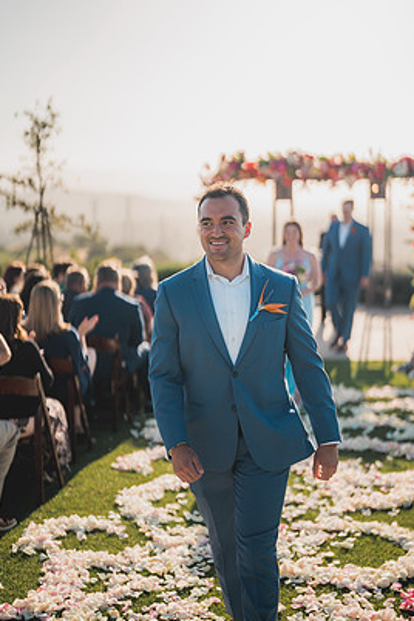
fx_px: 966
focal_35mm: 56
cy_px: 301
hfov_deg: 24.2
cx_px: 218
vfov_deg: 35.6
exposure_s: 1/8000
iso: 100
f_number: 1.2
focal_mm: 50
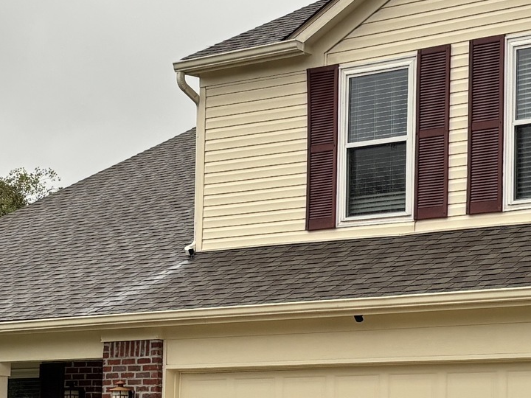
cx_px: 302
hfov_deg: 17.7
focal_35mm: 111
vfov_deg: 13.3
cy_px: 327
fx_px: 1703
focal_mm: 5.96
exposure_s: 1/284
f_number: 1.6
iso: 50
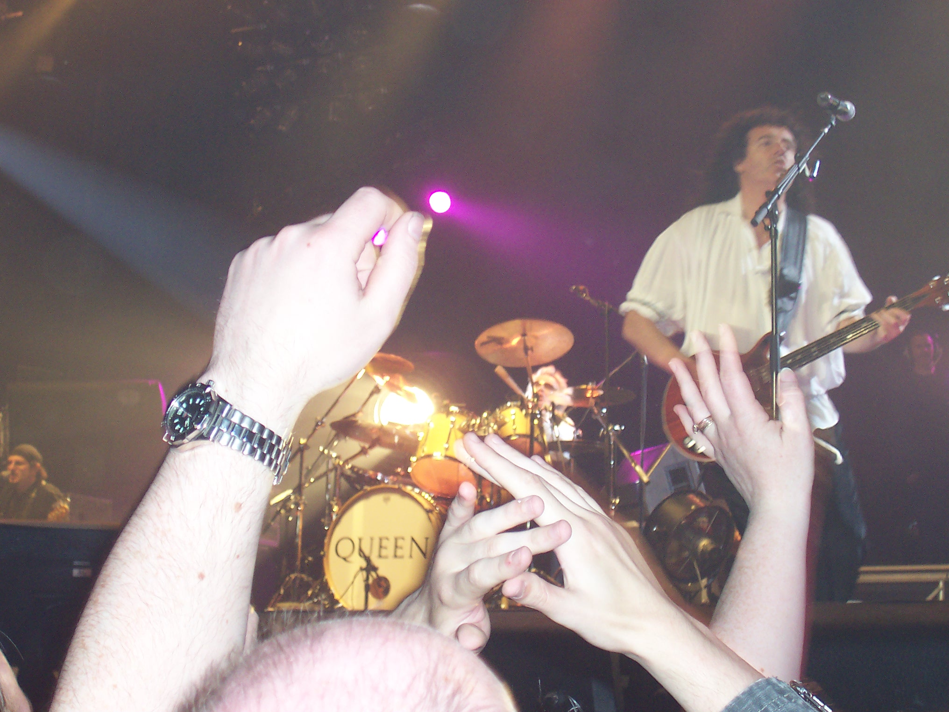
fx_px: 1946
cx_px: 474
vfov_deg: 20.7
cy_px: 356
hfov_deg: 27.4
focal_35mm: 71
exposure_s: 1/90
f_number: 4
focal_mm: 10.8
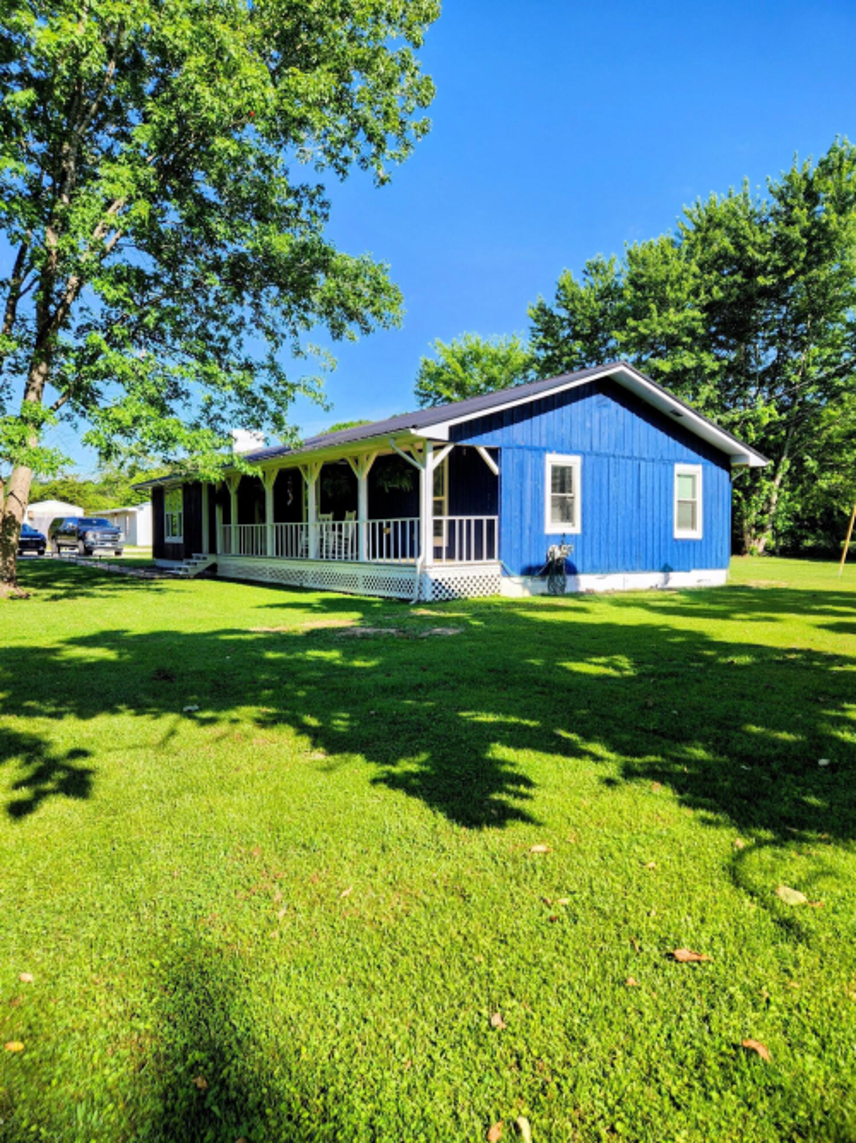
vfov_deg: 73.9
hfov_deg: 58.9
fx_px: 759
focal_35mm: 23
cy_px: 572
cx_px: 428
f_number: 1.8
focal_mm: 5.4
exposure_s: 1/904
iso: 20
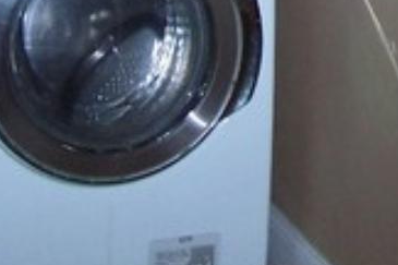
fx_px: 1680
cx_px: 483
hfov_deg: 13.1
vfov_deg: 8.5
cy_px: -273
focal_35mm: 152
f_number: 2.8
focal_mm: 5.6
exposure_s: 1/60
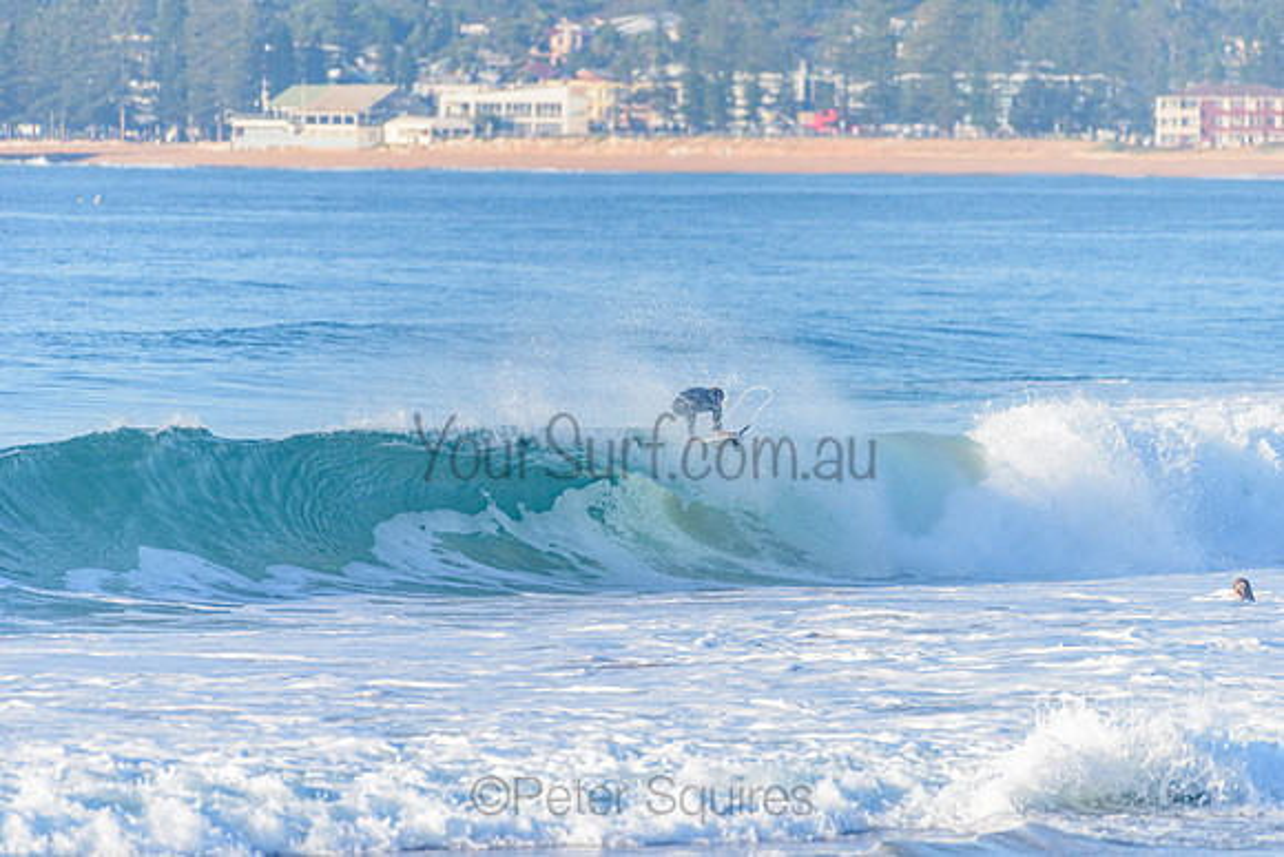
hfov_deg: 4.1
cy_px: 428
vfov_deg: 2.8
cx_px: 642
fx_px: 17837
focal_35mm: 500
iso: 320
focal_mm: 500
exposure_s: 1/2000
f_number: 5.6
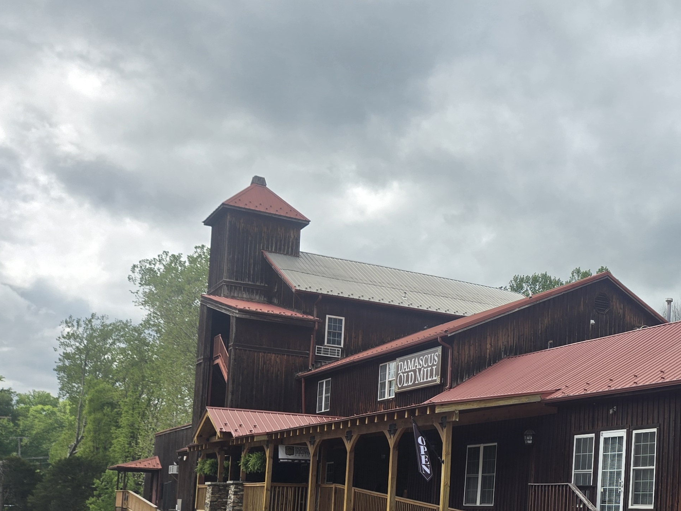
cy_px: 430
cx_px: 691
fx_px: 944
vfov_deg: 29.4
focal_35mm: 48
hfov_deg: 35.6
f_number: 1.8
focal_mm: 5.4
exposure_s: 1/1262
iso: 25
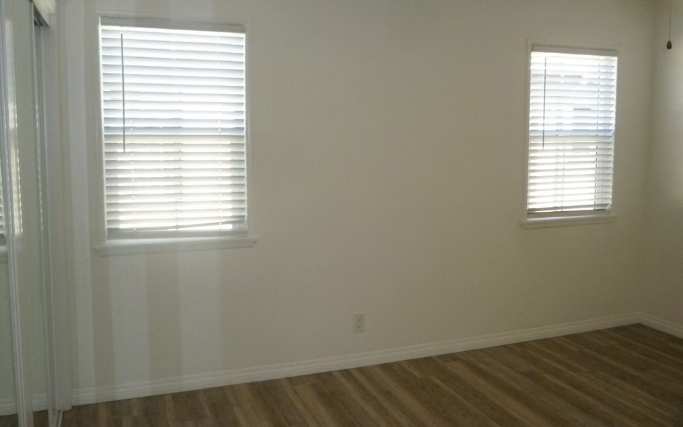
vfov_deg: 40.6
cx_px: 339
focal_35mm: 31
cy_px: 192
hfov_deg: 61.2
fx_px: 577
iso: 400
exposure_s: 1/160
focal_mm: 5.2
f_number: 3.3
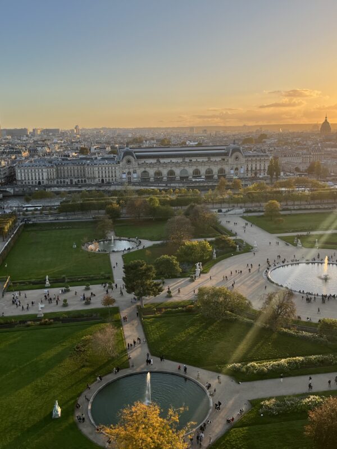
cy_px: 224
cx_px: 168
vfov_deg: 67.3
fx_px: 337
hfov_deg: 53.1
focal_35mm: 26
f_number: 1.6
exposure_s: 1/1458
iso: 50
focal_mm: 5.1
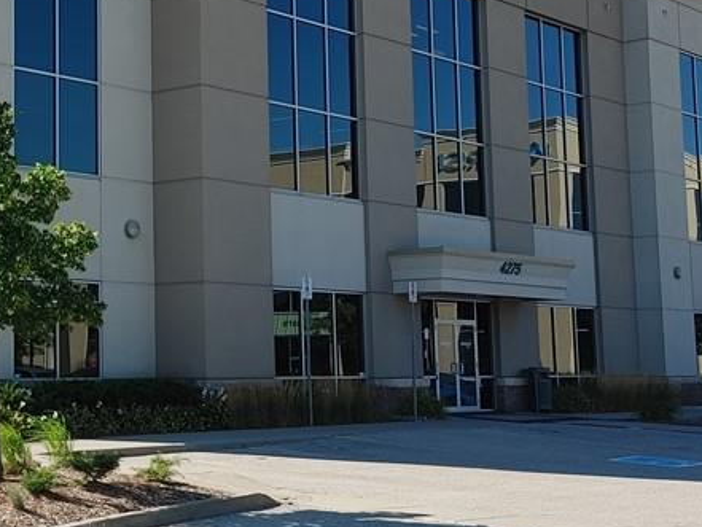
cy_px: 205
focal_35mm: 72
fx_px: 1461
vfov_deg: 20.4
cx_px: 32
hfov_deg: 25.9
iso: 50
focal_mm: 4.81
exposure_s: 1/1176
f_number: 1.8
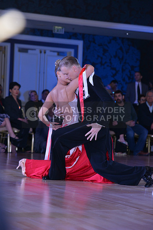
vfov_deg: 17.6
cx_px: 76
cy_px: 115
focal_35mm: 116
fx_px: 739
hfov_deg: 11.8
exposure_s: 1/250
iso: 1250
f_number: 5
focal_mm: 116
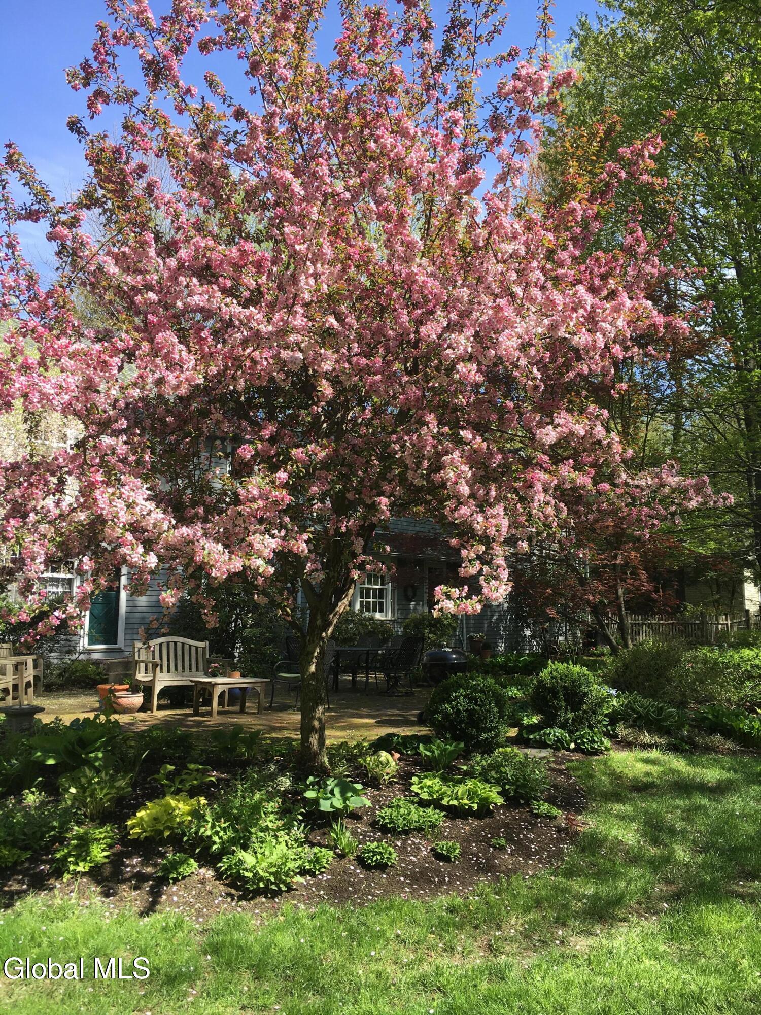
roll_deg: -0.8
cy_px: 508
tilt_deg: +6.2
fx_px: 850
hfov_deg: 48.2
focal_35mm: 29
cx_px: 380
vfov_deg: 61.7
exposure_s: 1/545
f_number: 2.2
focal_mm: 4.15
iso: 25
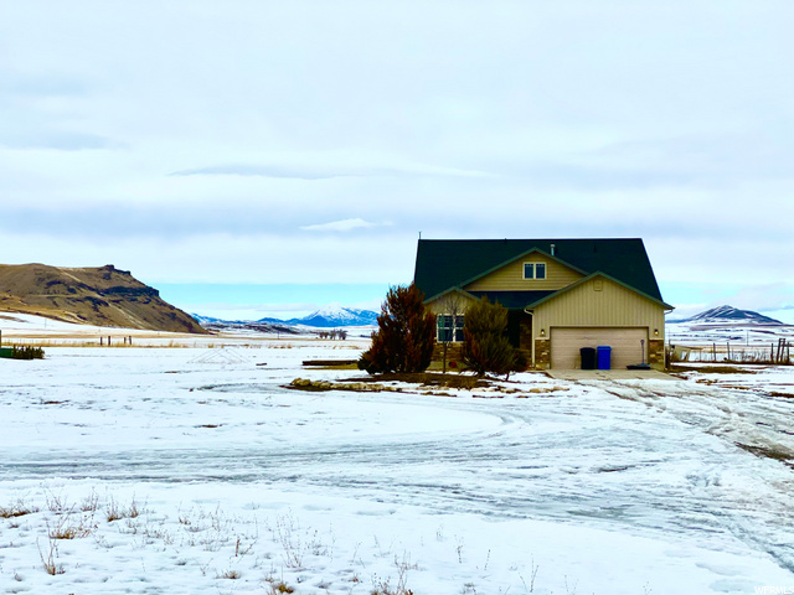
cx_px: 397
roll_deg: -0.3
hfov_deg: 36.8
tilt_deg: +2.6
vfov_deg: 28.0
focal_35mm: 52
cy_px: 298
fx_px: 1193
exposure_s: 1/3984
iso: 25
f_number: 2
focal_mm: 6
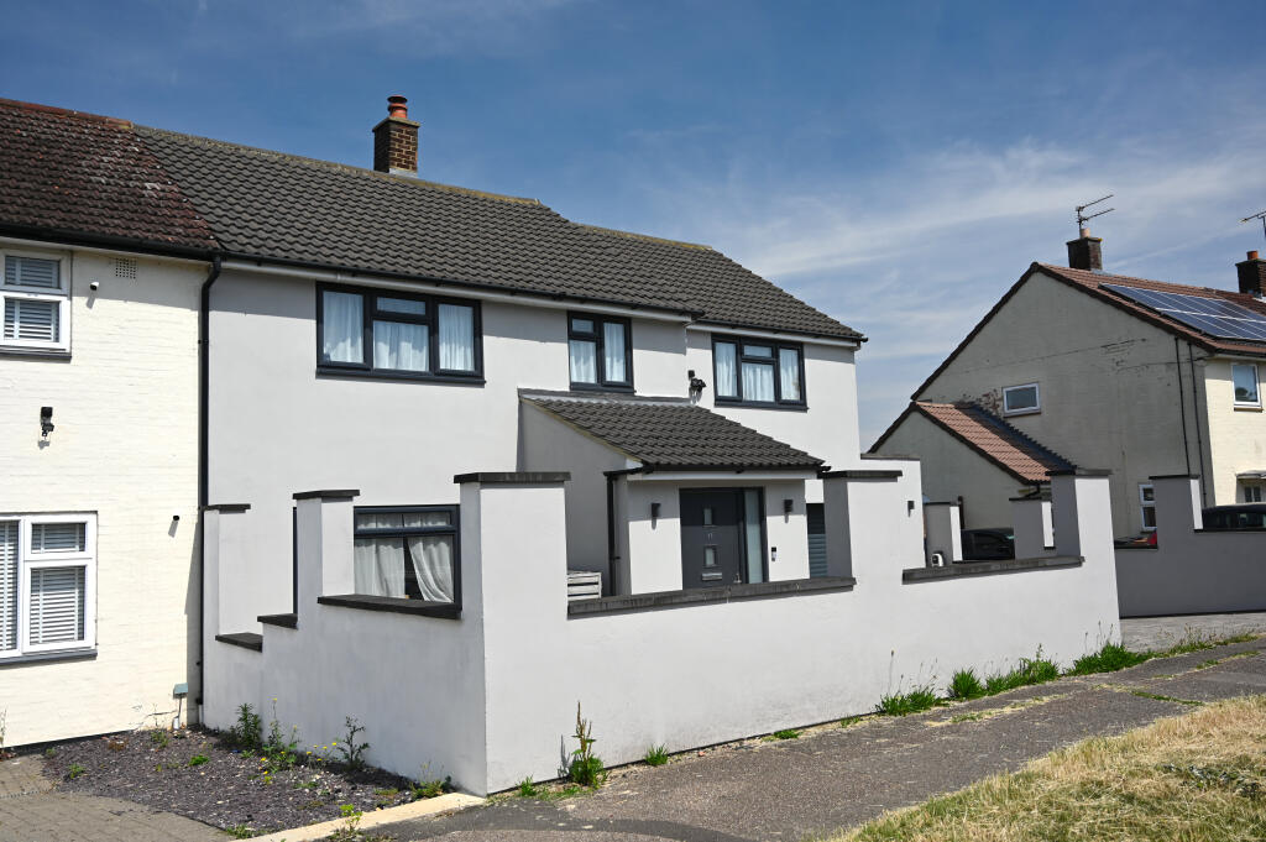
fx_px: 1054
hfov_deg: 62.0
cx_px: 633
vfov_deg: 43.5
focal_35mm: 30
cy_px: 421
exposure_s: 1/800
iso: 100
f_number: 4
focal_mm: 30
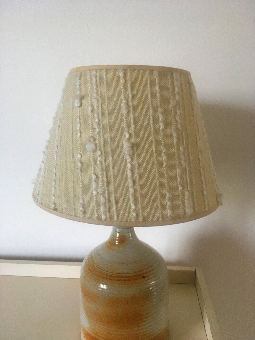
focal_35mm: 29
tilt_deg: -11.8
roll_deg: +2.0
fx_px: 285
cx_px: 128
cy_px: 170
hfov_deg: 48.2
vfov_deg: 61.7
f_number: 2.2
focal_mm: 4.15
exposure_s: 1/33
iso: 125
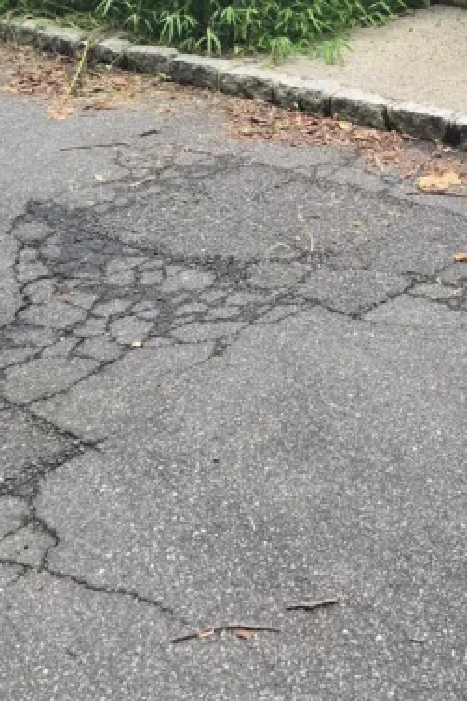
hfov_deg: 20.5
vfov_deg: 30.1
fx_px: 1266
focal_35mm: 65
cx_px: 415
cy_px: 123
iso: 40
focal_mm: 5.4
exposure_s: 1/180
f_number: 1.8
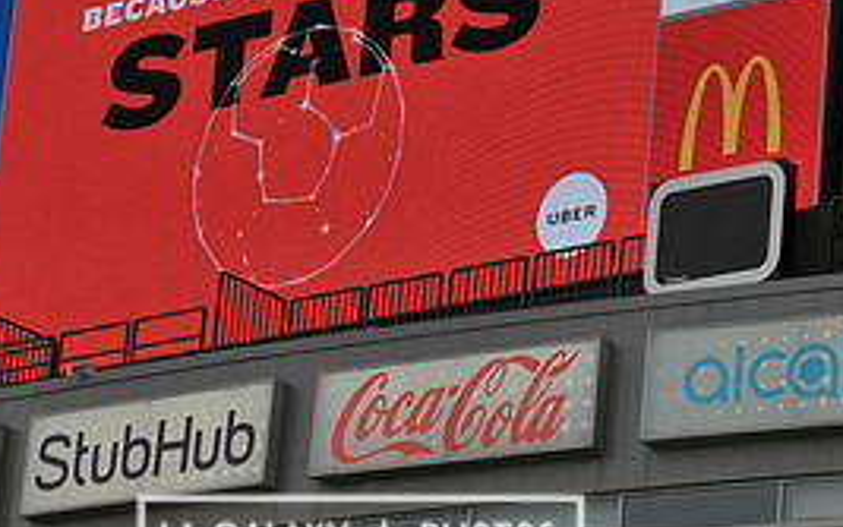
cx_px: 360
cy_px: 63
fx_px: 4826
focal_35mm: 210
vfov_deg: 6.2
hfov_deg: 10.0
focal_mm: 95
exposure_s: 1/200
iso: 400
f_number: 9
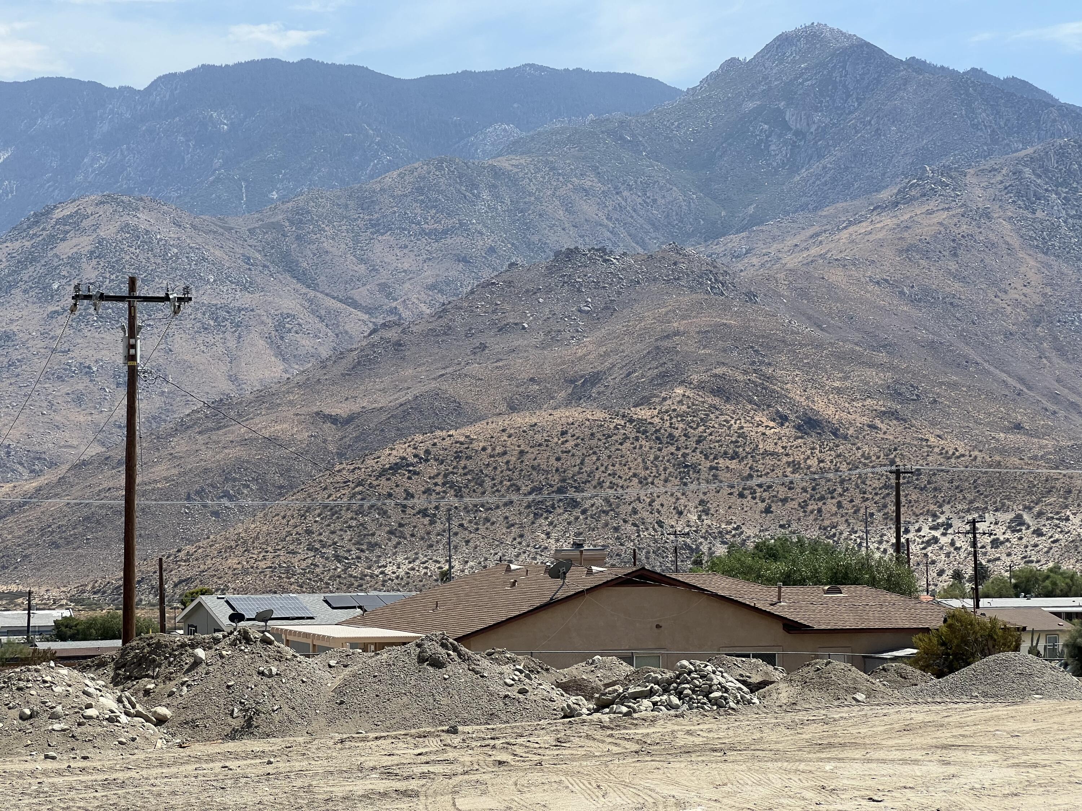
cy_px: 406
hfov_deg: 25.3
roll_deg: +0.3
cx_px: 541
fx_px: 2407
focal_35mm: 77
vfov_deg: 19.1
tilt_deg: +4.0
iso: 32
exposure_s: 1/896
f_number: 2.8
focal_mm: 9
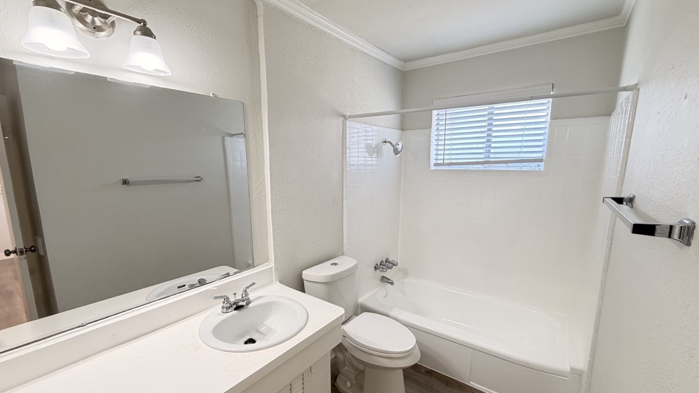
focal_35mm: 16
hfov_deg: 99.4
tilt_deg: -10.4
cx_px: 351
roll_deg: -0.4
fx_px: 297
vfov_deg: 66.9
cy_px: 217
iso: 160
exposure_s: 1/60
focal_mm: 2.22
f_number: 2.2
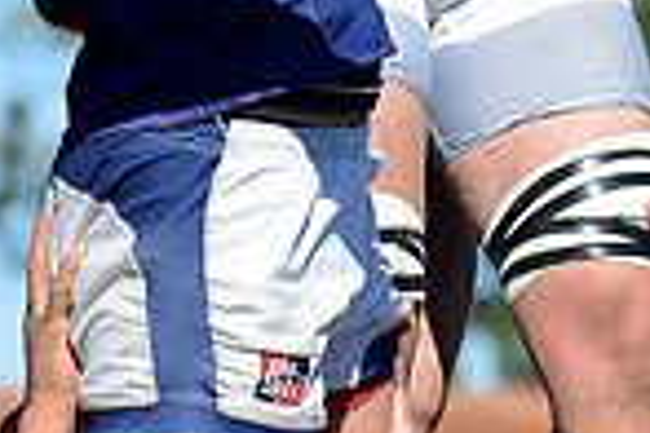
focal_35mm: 551
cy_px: -360
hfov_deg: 3.7
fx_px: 9948
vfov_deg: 2.5
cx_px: 380
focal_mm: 140
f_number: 4.8
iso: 320
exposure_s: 1/1600
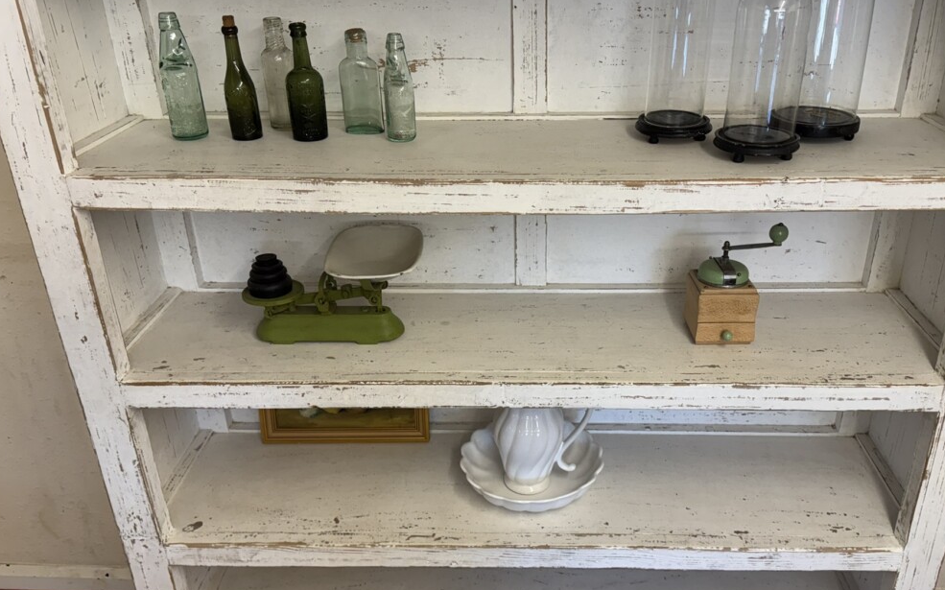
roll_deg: +0.2
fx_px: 798
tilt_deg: -27.4
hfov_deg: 61.1
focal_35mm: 31
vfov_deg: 40.6
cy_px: 313
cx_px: 521
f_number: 1.78
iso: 125
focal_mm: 6.76
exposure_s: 1/100
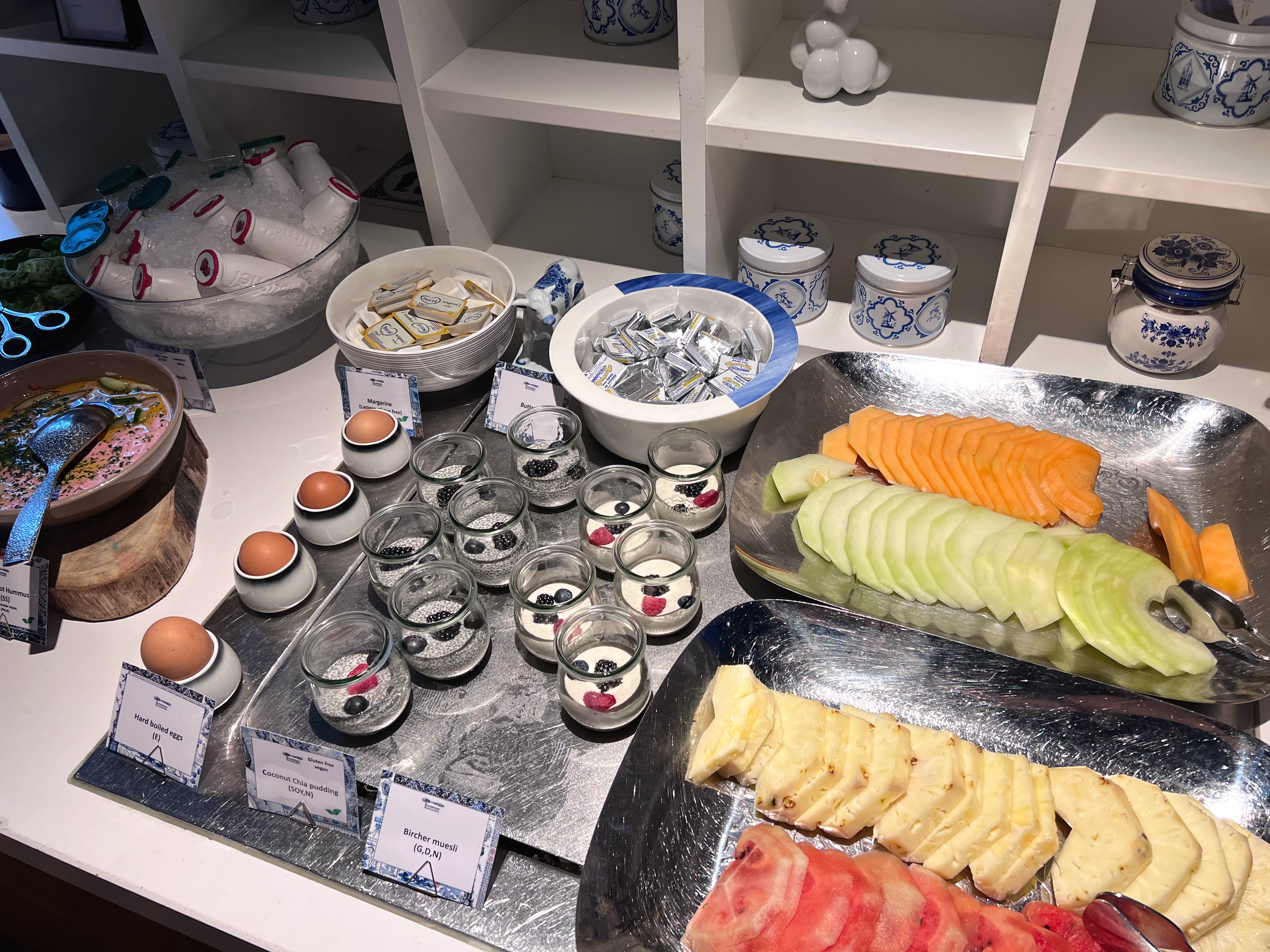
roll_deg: +4.8
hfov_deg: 65.3
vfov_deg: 51.4
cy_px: 476
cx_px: 628
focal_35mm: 27
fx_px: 991
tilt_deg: -43.9
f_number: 1.5
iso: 80
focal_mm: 5.7
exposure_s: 1/100
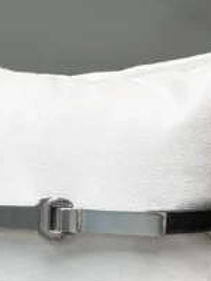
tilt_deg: -54.5
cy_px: 211
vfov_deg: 20.3
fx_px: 780
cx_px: 46
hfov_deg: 15.3
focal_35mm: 96
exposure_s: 1/394
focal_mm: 6.76
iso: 64
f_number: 1.78
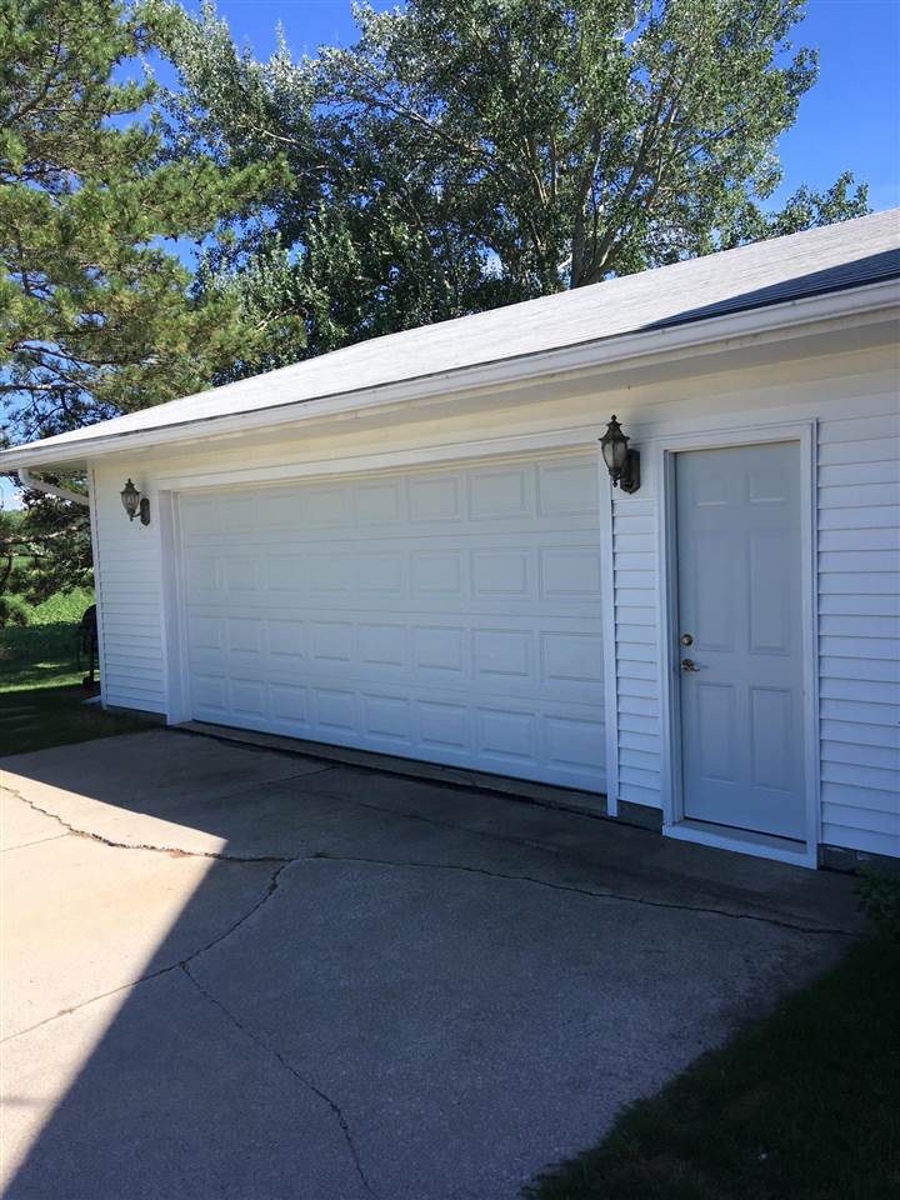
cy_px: 600
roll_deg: +1.1
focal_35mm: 29
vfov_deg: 61.7
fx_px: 1005
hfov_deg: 48.2
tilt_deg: -1.8
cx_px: 450
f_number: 2.2
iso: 25
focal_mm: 4.15
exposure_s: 1/894
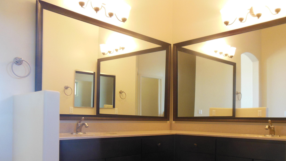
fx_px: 250
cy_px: 121
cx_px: 160
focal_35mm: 33
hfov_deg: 59.3
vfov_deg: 34.9
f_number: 3.2
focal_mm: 4.5
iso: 320
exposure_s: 1/30
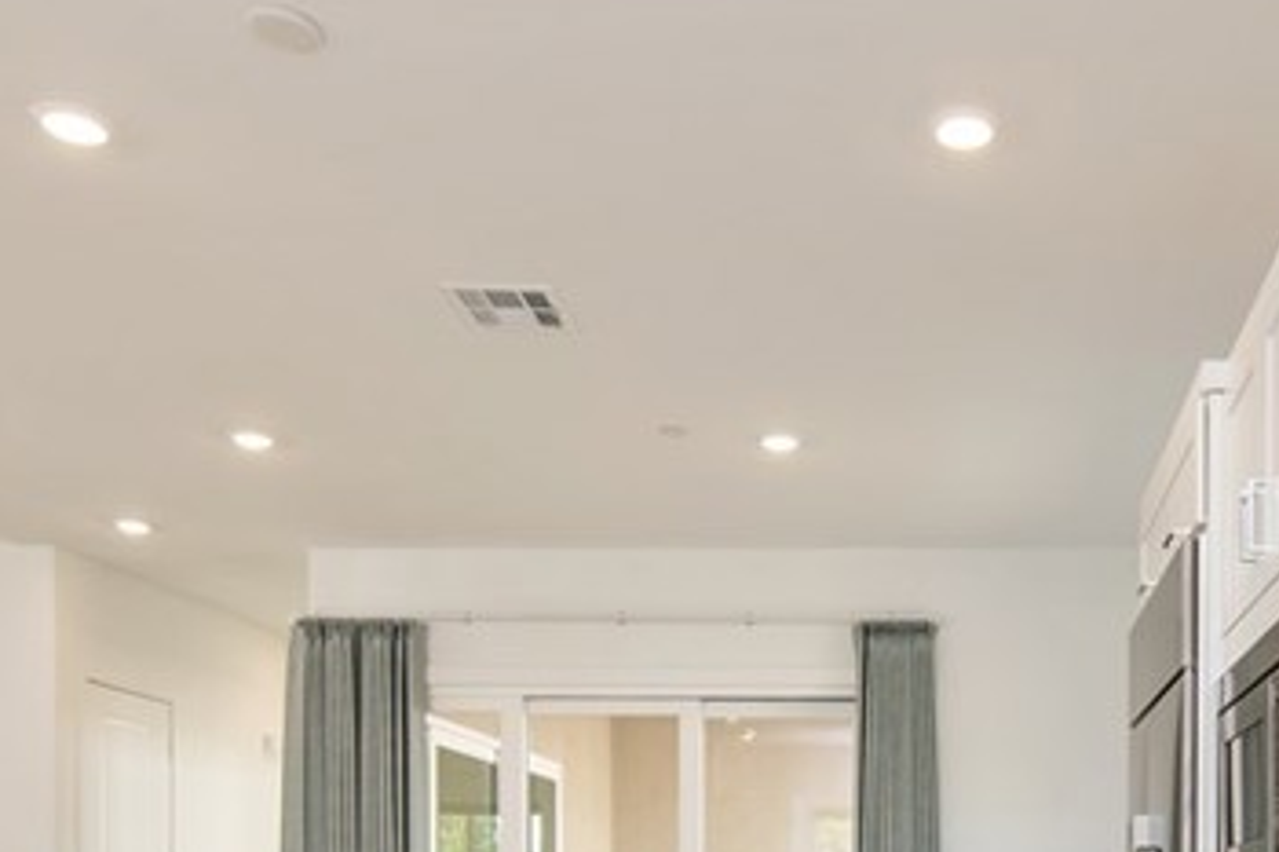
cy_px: 920
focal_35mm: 41
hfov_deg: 45.7
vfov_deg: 29.6
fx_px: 1456
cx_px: 961
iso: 250
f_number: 4
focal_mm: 14
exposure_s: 1/60
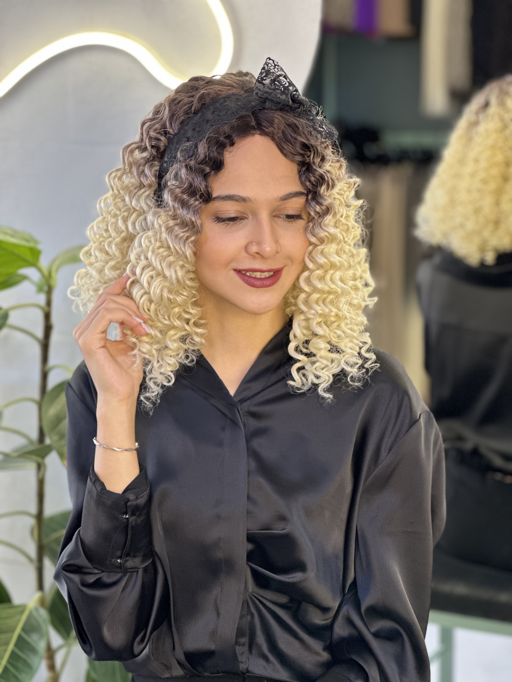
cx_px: 256
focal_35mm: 77
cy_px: 341
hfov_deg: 19.1
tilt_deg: -7.4
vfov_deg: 25.3
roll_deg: -0.2
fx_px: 1519
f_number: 2.8
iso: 160
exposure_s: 1/50
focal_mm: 9
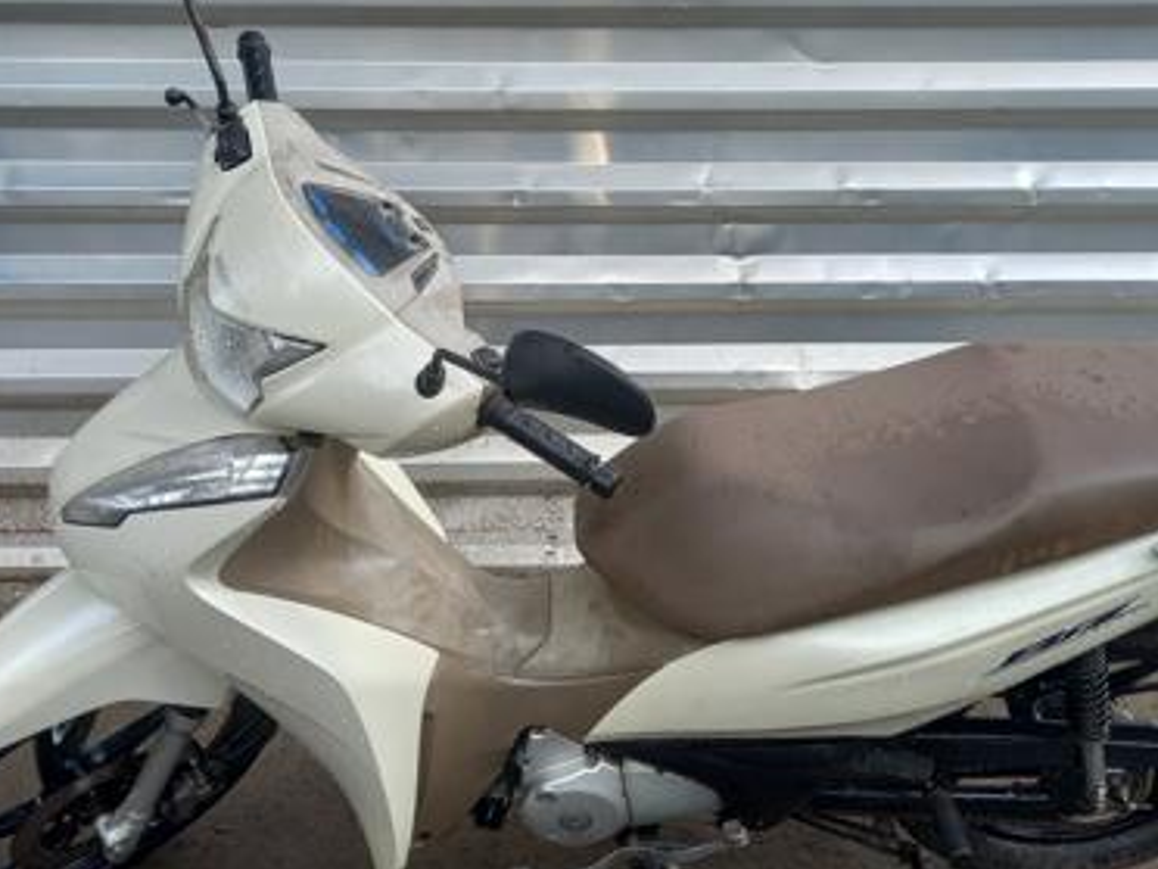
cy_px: 424
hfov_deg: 43.8
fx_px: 1438
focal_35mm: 43
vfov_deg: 33.6
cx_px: 613
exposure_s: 1/100
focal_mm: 4.6
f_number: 2
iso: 25
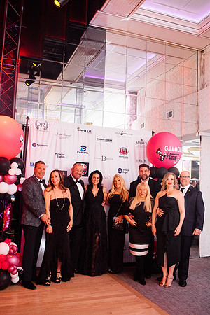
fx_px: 306
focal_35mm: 35
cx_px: 105
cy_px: 158
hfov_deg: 37.9
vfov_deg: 54.4
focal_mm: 35
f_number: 2.8
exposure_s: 1/200
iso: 2500
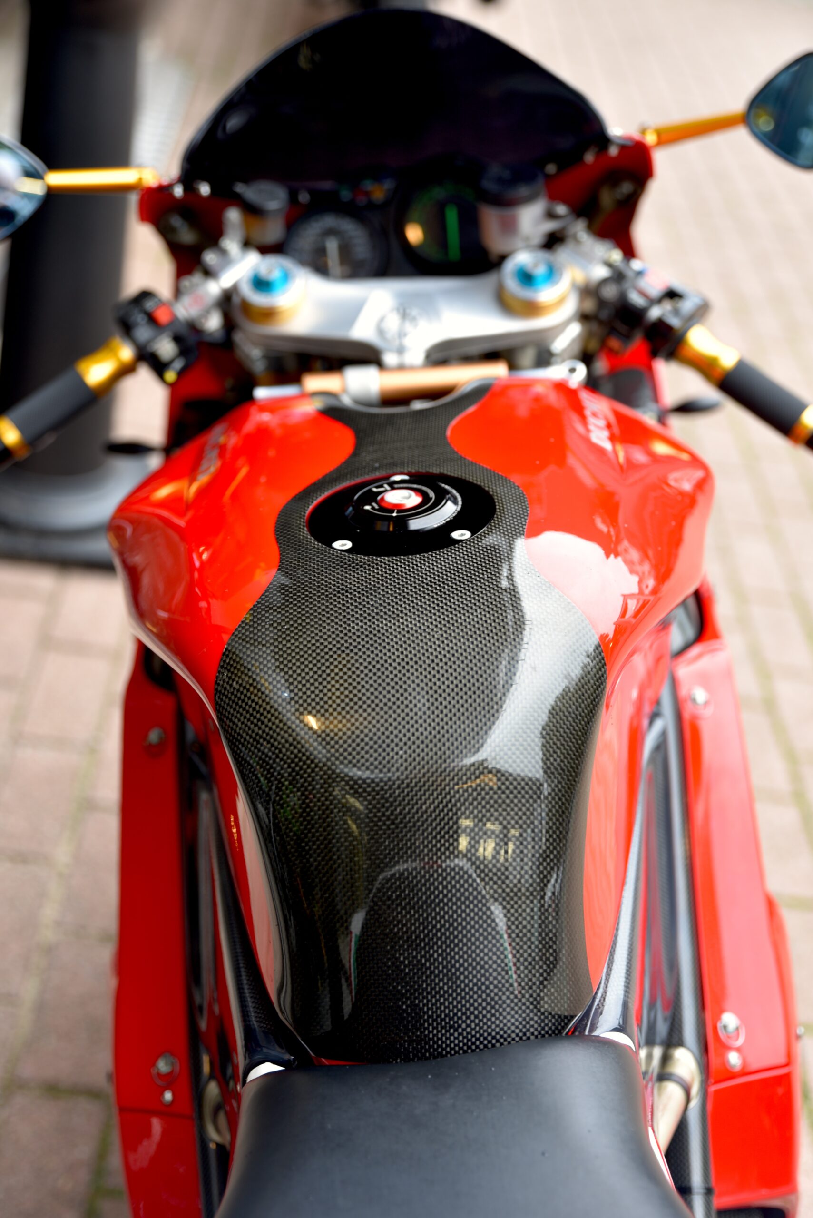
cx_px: 406
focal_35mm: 52
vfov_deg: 38.2
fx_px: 1760
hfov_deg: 26.0
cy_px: 609
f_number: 2.8
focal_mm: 52
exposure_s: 1/25
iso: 100
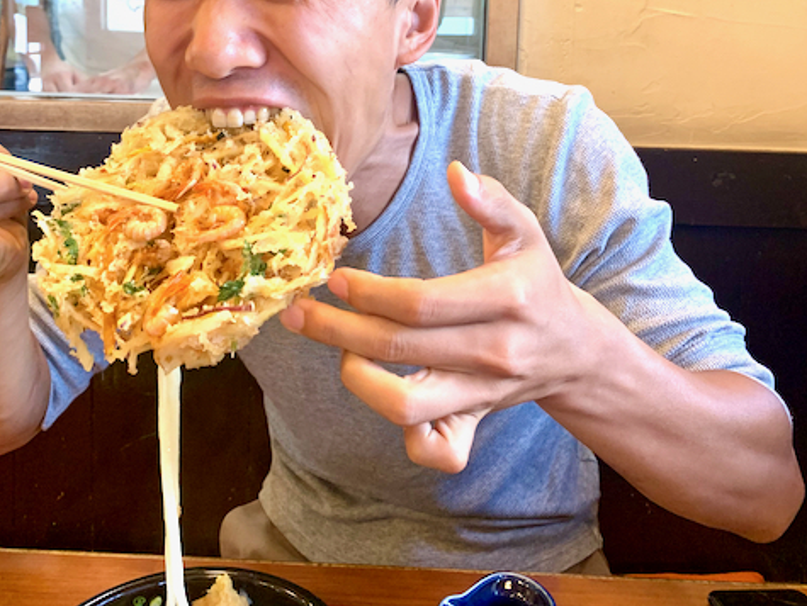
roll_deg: -1.3
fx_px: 817
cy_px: 104
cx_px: 403
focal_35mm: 35
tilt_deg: -4.9
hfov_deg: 52.6
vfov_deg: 38.9
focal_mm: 4.25
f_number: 1.8
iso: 160
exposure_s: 1/60
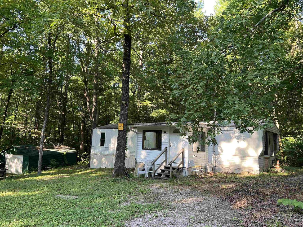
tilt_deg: +8.1
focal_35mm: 26
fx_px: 228
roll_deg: -1.3
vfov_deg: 53.1
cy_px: 114
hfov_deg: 67.3
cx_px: 152
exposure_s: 1/121
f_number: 1.5
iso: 50
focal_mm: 5.7
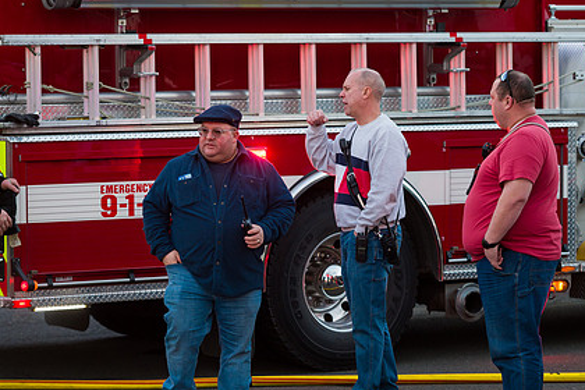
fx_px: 2600
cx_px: 270
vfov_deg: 8.6
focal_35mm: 160
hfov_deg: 12.8
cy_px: 220
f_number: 3.2
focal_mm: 116
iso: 640
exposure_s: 1/250
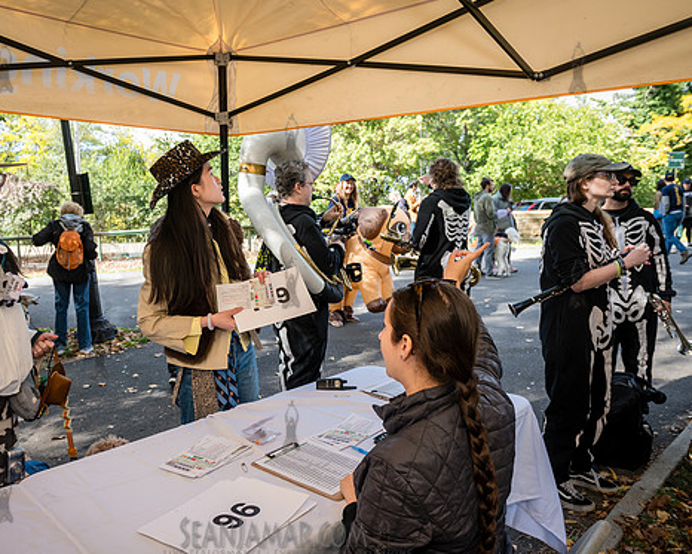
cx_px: 290
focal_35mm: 28
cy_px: 282
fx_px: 574
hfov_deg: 61.8
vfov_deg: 51.5
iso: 1000
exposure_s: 1/500
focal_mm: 24
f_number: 5
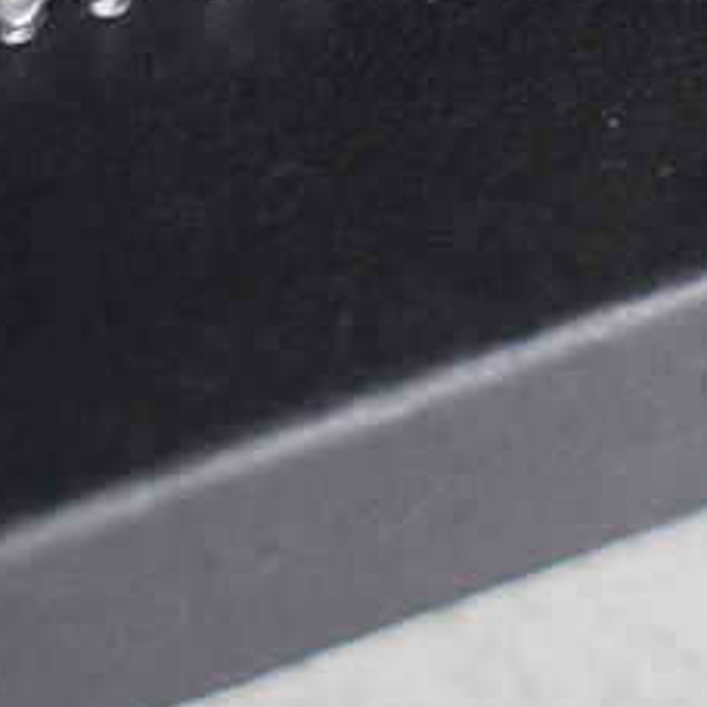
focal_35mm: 183
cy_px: -468
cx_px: 527
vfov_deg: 9.2
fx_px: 4229
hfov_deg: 9.5
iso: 1600
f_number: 3.2
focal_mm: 41
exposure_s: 1/60
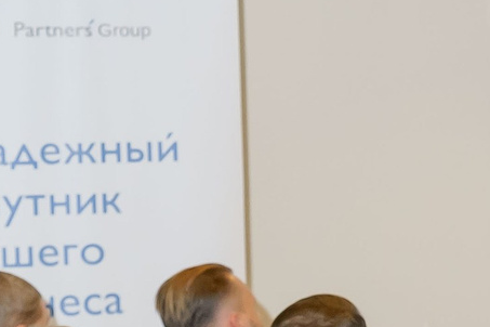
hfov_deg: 9.1
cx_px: 1286
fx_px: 2695
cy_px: 310
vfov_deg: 6.9
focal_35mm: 198
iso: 1600
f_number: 4.5
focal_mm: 35
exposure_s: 1/125
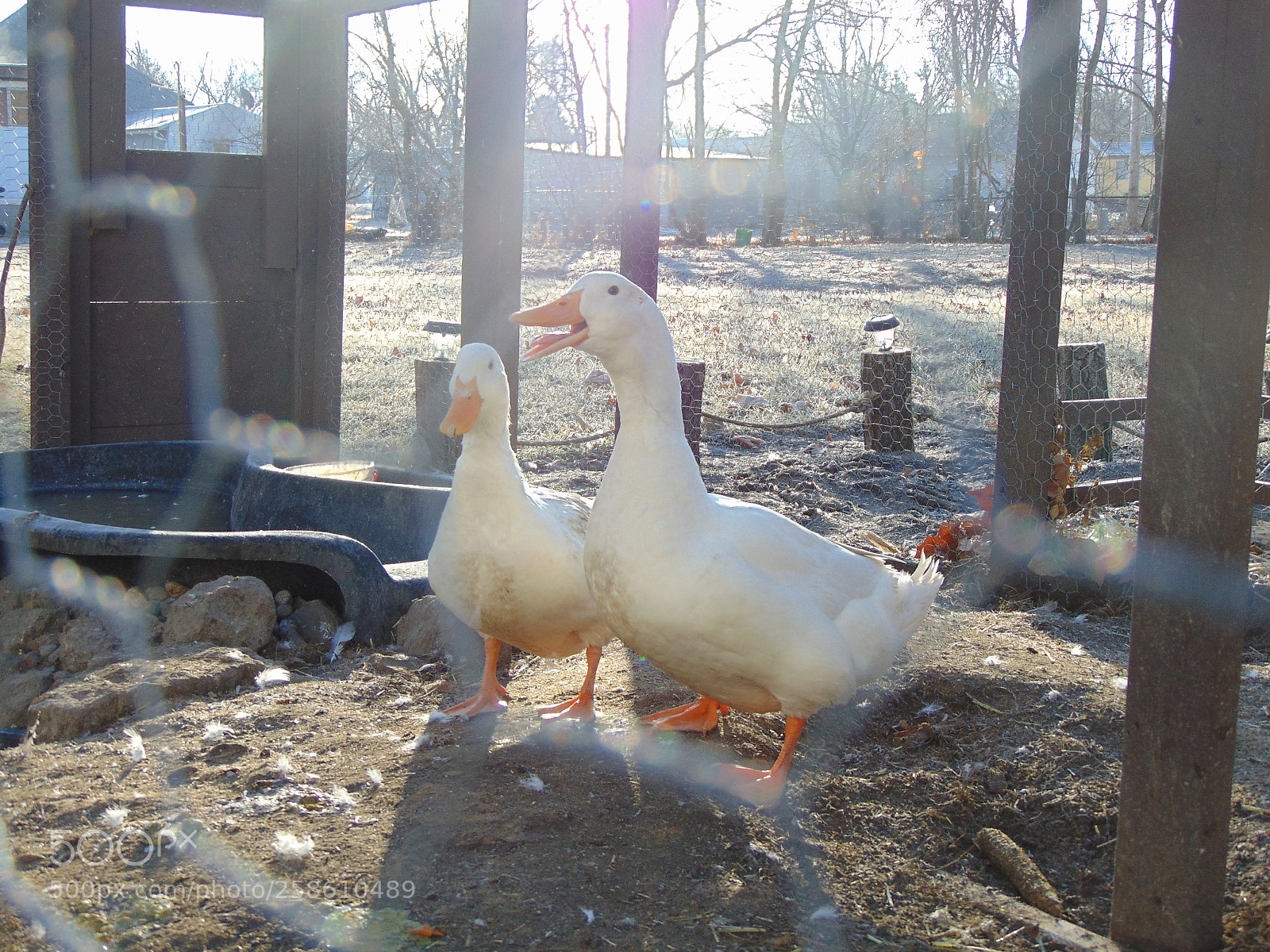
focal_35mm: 50
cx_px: 635
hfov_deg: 38.2
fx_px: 1834
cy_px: 476
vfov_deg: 29.1
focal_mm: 9
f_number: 3.5
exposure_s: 1/250
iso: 80
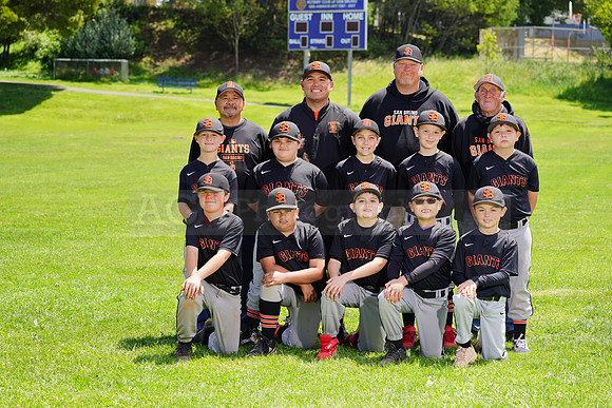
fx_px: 1700
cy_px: 204
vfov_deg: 13.7
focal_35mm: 100
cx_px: 306
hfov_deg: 20.4
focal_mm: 100
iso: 100
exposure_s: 1/250
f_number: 6.3
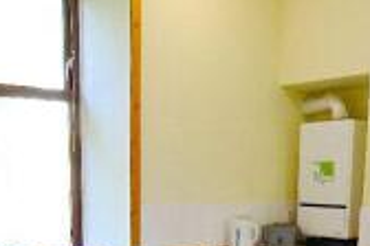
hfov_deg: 38.8
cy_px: 271
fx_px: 524
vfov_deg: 24.7
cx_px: 161
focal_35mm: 51
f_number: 11
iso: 800
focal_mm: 6.7
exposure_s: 1/10
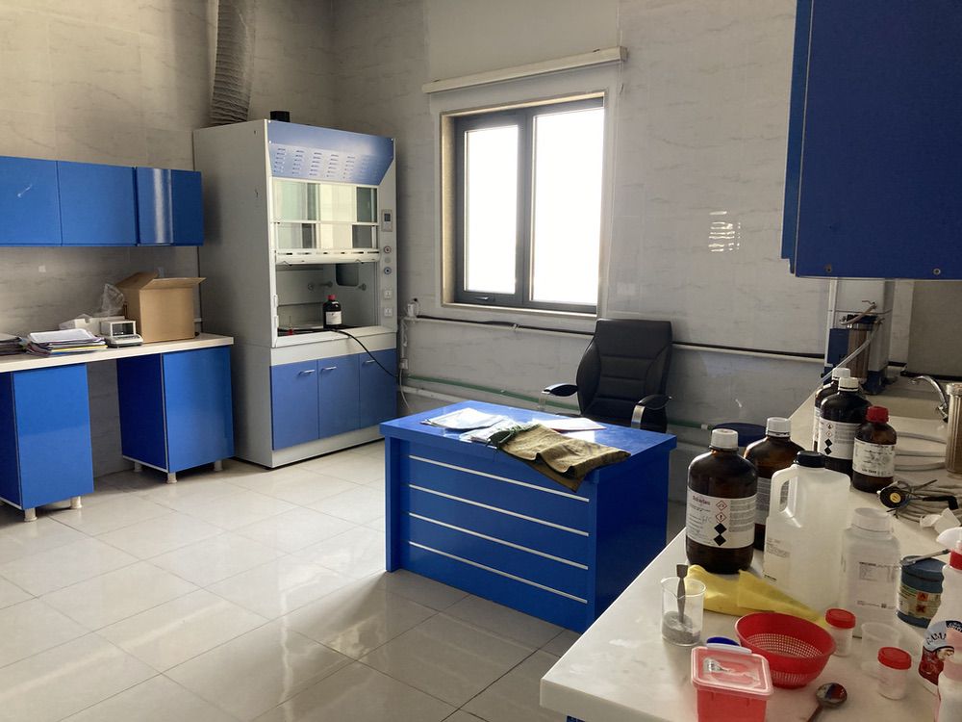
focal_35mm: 28
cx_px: 481
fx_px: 778
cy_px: 361
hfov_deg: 63.4
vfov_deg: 49.7
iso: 125
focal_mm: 3.99
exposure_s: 1/60
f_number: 1.8
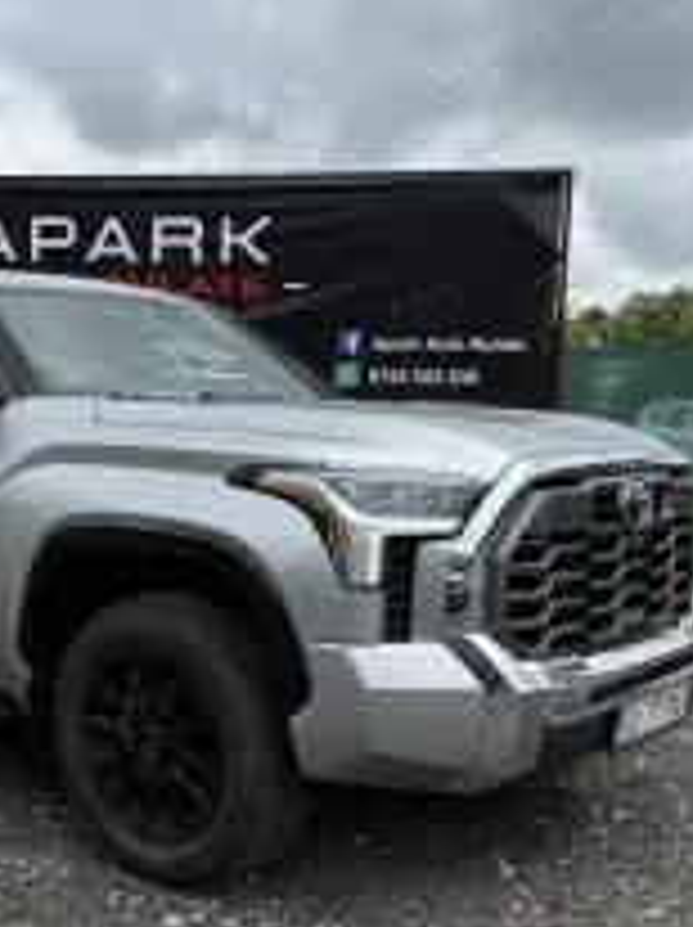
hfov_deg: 33.5
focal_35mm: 42
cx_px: 158
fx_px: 1123
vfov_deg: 44.7
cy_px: 531
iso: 80
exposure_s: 1/3145
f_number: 1.78
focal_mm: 6.76
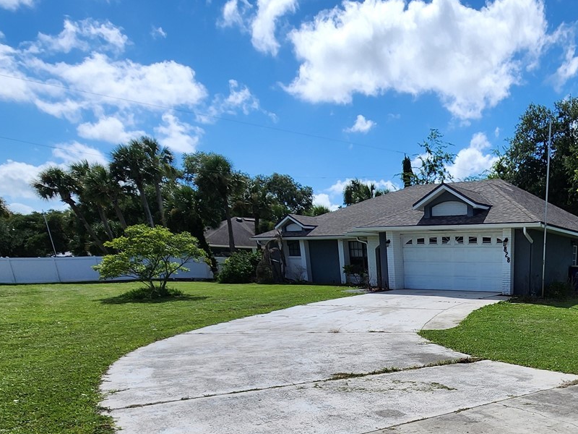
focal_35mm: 26
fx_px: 434
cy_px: 422
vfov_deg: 45.8
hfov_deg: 59.0
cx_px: 503
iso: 50
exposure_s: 1/3399
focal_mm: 2.2
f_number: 2.2
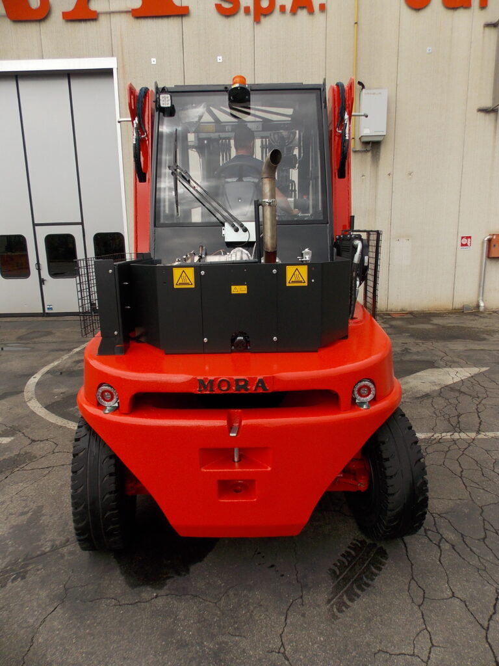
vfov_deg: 73.9
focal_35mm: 23
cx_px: 250
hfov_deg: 58.9
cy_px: 333
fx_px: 442
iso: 80
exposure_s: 1/640
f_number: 3.1
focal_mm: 4
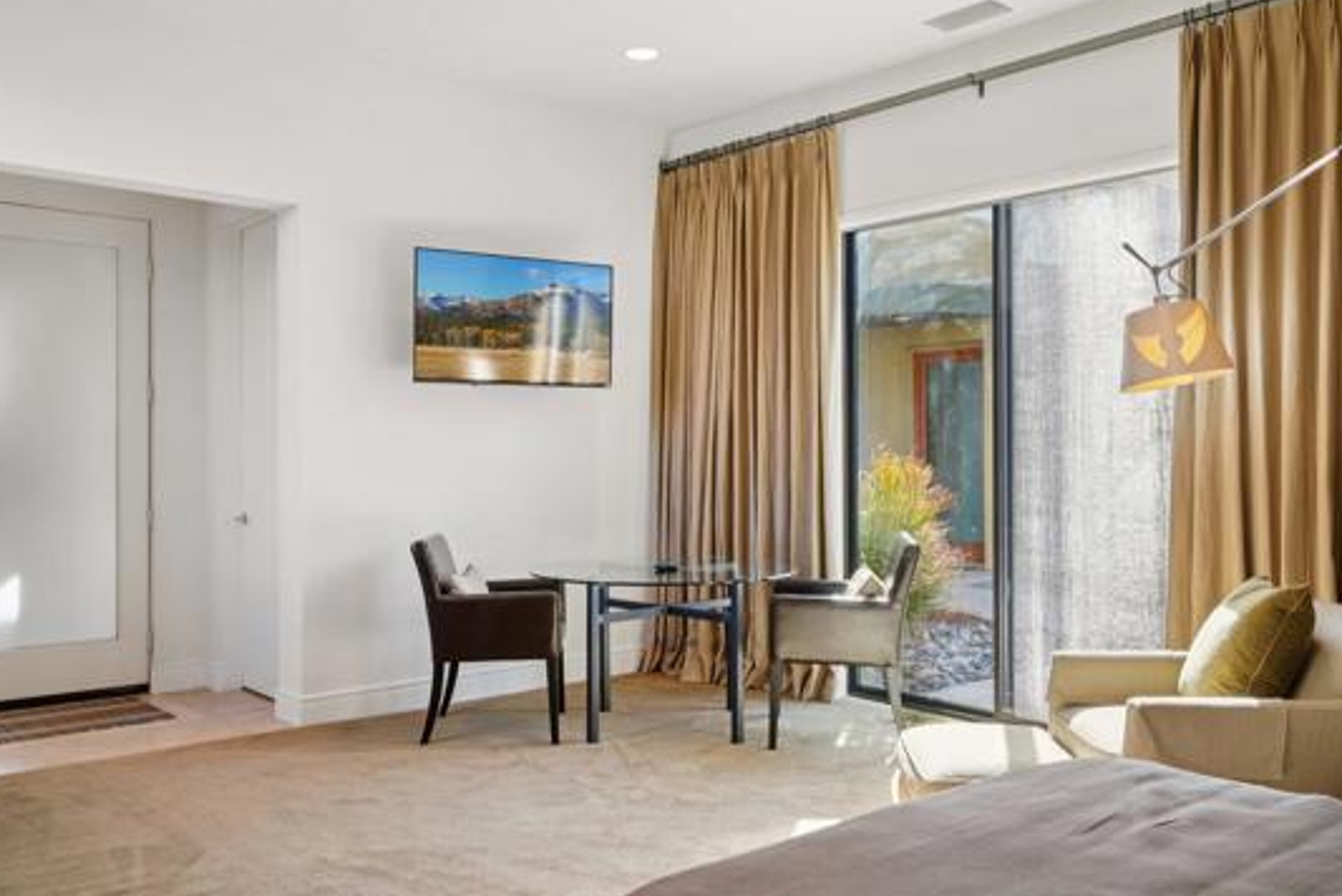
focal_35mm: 30
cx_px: 670
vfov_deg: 43.6
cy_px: 464
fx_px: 1119
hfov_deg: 61.9
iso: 250
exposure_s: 1/30
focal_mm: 25
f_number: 8
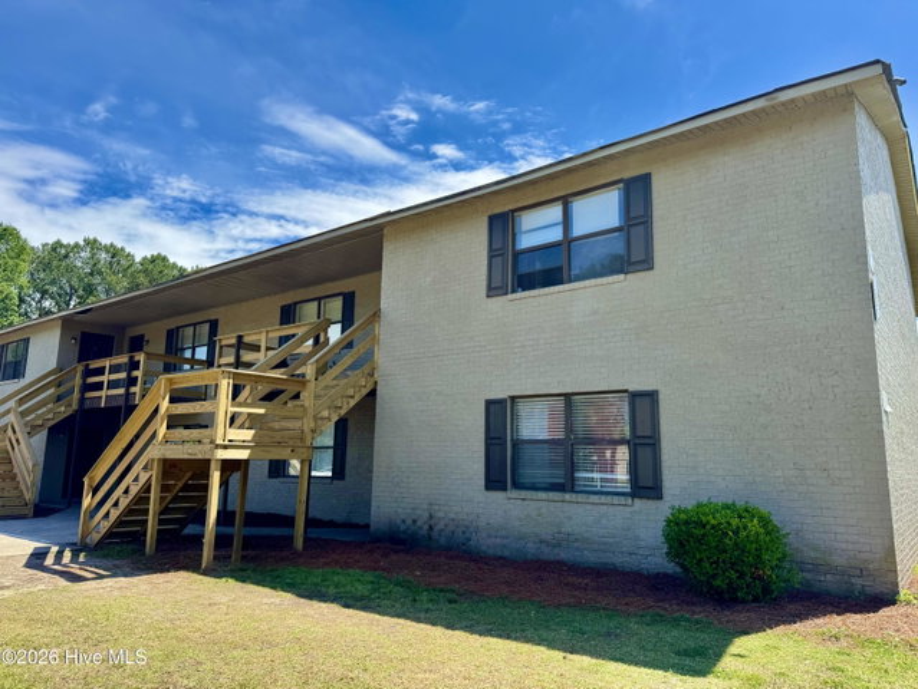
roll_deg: -0.8
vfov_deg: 56.9
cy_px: 344
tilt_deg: +10.3
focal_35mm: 24
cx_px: 459
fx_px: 637
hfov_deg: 71.6
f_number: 1.78
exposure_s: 1/2710
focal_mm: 6.76
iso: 80
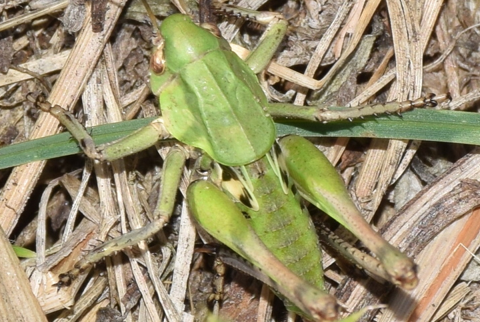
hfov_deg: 7.4
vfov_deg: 4.9
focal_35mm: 279
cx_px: 214
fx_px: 3724
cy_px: 119
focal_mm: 140
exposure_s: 1/160
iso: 100
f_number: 11
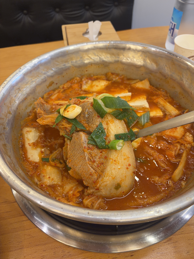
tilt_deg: -49.3
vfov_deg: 67.3
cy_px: 130
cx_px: 97
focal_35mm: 26
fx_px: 194
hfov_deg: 53.1
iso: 100
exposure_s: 1/60
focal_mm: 5.96
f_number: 1.6
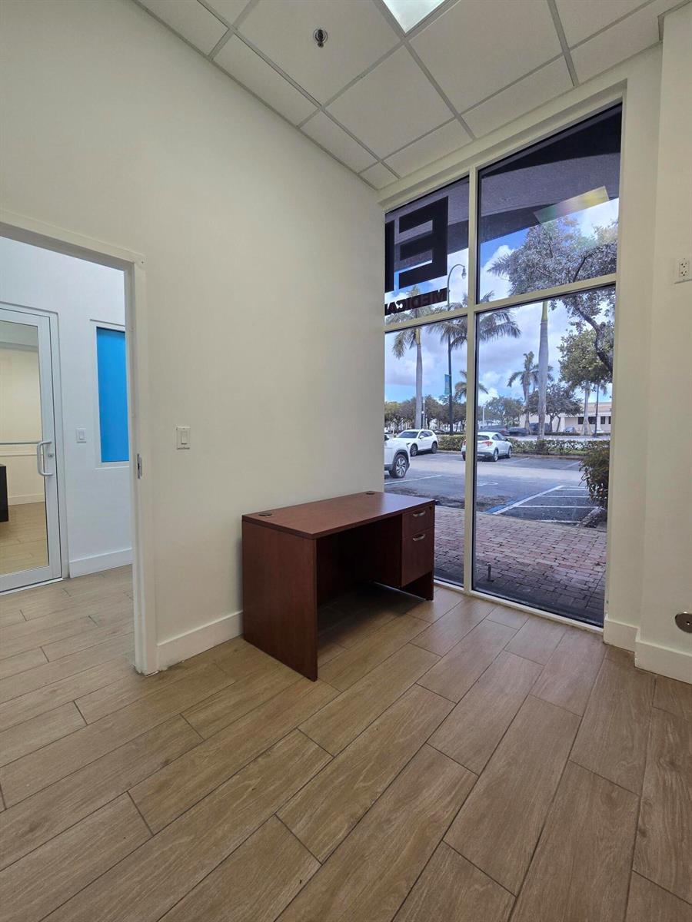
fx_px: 347
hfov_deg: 89.9
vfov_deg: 106.2
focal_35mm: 13
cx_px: 346
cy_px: 461
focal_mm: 2.2
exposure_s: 1/60
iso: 64
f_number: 2.2
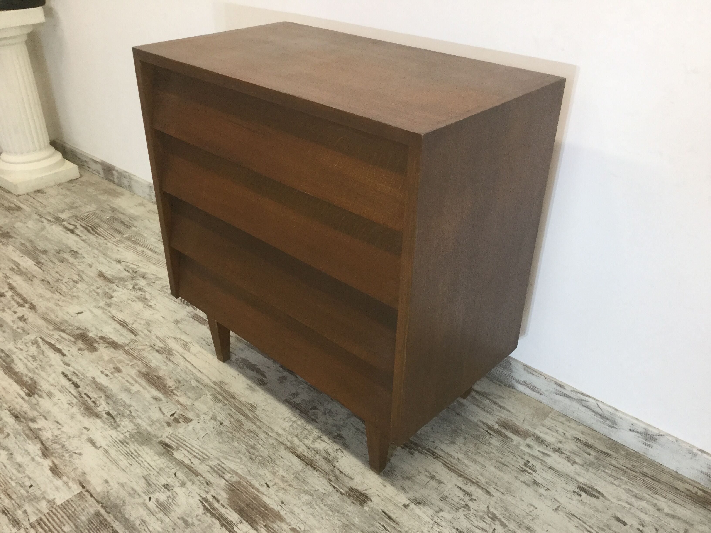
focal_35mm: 31
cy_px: 266
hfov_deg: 58.4
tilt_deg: -30.7
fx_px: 637
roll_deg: -2.1
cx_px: 356
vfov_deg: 45.4
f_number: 2.4
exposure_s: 1/33
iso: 50
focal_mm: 3.3
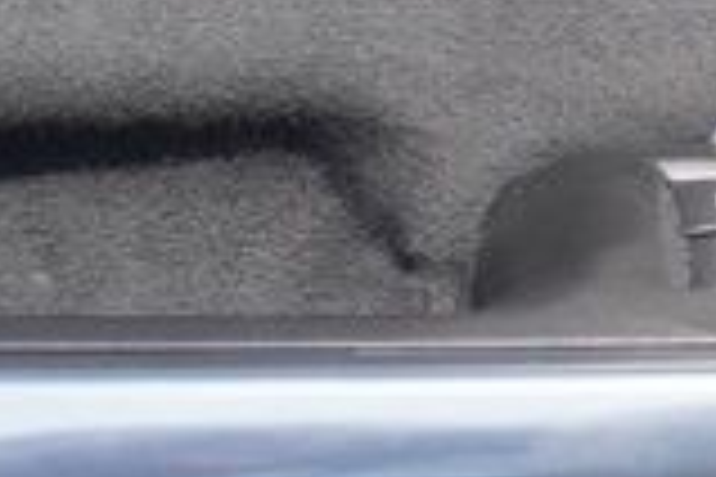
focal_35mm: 155
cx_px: 1391
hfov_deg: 11.9
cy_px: 432
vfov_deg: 8.8
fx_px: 3083
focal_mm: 16
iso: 100
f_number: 5.6
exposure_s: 1/125
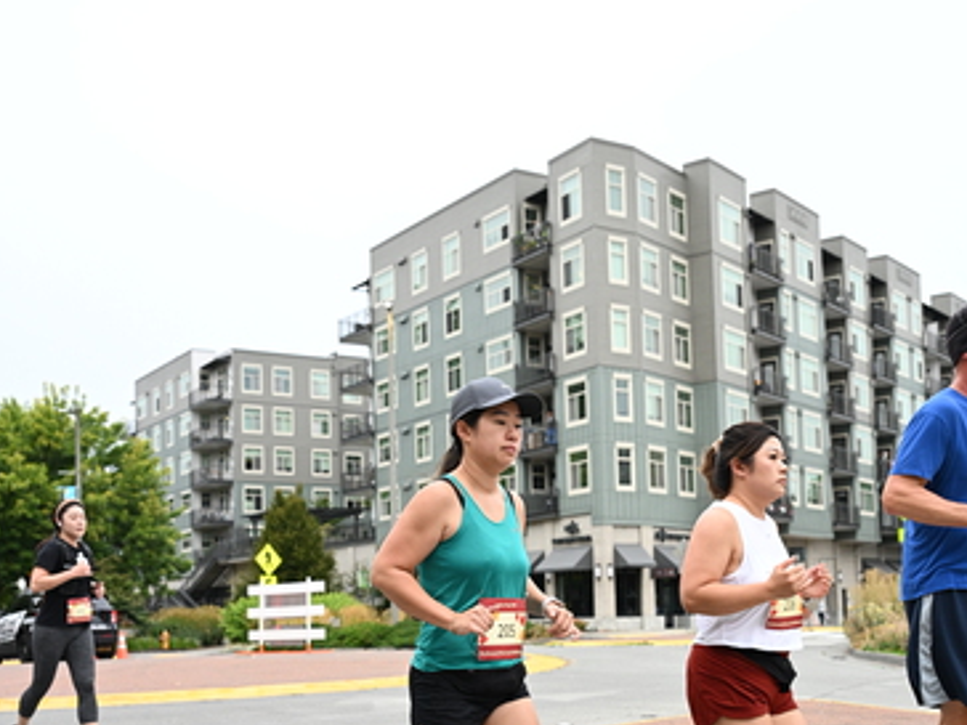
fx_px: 1277
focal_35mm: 46
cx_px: 482
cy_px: 534
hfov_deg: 41.5
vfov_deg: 31.2
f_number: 4
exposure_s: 1/800
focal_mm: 31.5
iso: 1600
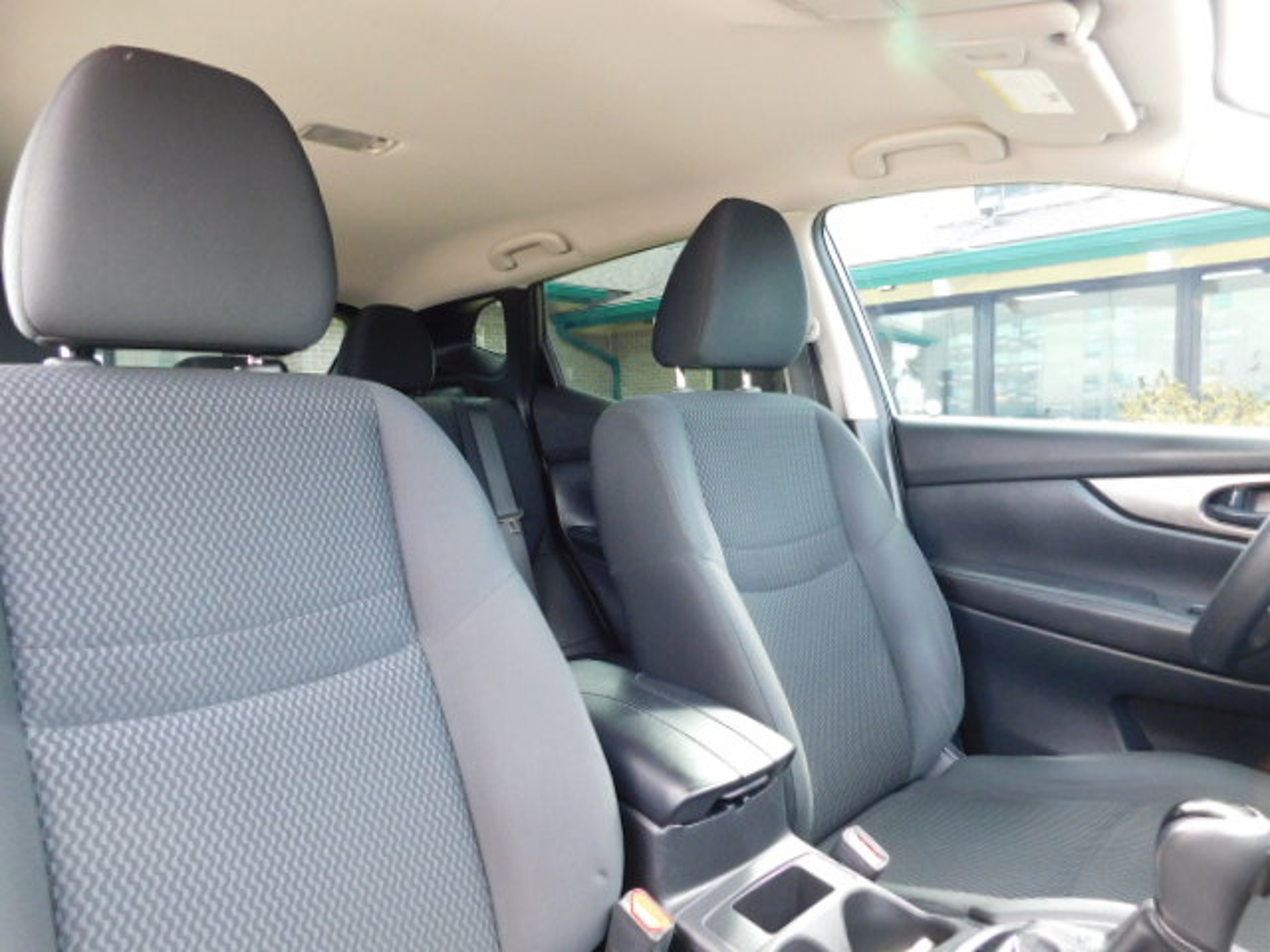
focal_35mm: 23
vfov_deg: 58.9
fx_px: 844
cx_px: 635
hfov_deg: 73.9
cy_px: 476
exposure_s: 1/30
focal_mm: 4
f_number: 3
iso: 220
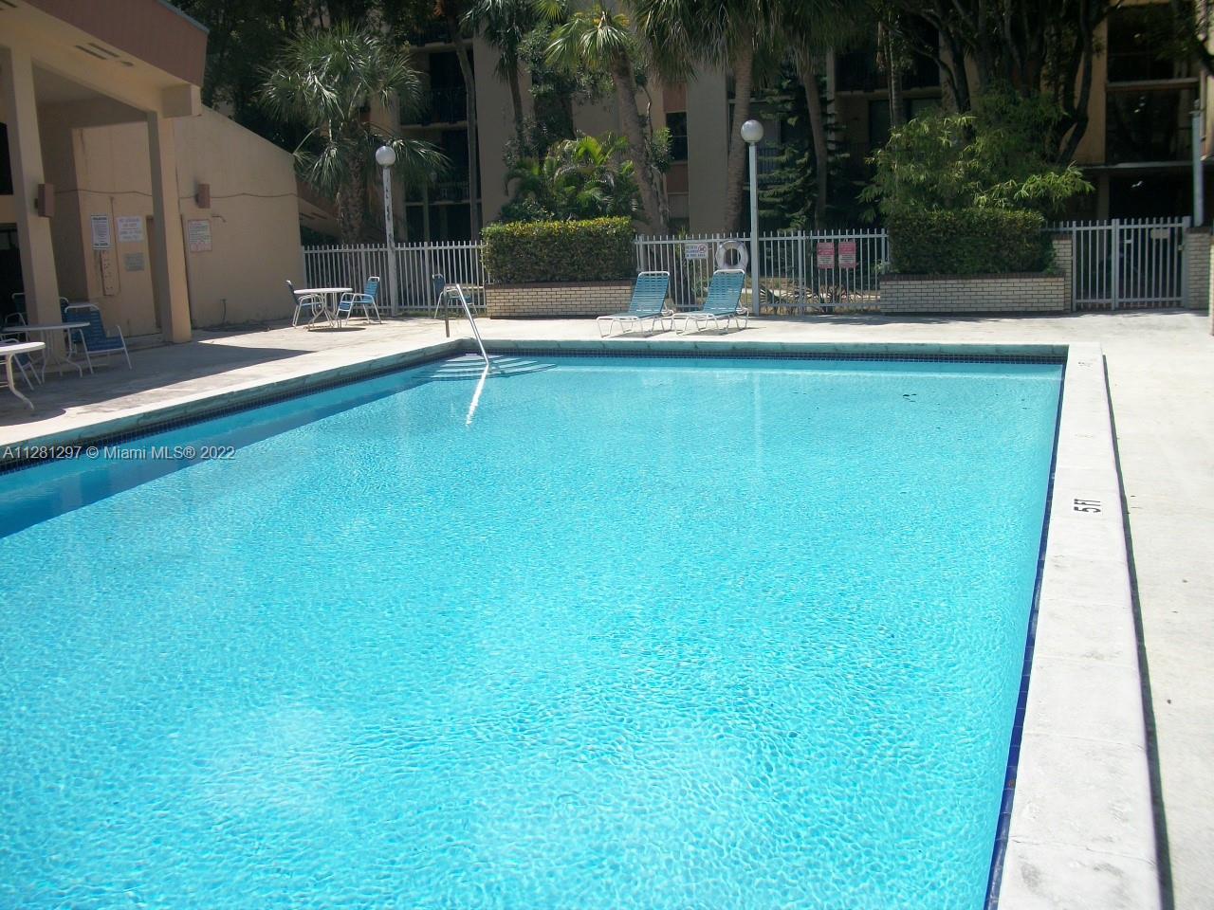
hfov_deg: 56.8
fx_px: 1122
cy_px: 455
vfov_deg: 44.2
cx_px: 607
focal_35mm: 32
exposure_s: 1/200
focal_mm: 5.7
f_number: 8.8
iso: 80
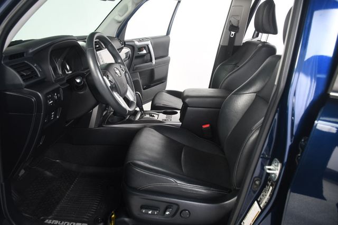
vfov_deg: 47.9
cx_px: 169
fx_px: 253
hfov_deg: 67.4
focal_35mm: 27
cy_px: 112
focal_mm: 18
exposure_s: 1/160
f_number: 3.5
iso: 100
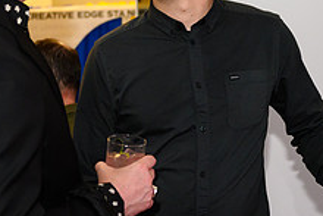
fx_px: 898
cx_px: 157
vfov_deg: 13.7
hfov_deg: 20.4
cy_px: 104
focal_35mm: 100
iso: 1250
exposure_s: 1/200
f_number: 3.2
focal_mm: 38
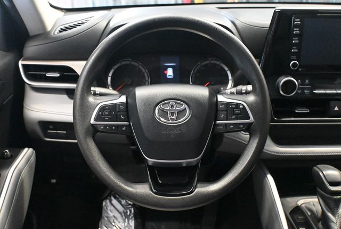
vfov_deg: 38.6
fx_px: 328
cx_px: 170
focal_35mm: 34
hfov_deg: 55.0
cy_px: 114
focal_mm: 23
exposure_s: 1/60
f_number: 4.2
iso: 12800
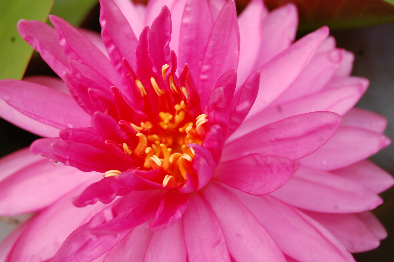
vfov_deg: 16.5
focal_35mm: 82
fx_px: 902
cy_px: 131
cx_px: 197
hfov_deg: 24.6
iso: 200
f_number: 6.3
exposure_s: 1/160
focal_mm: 55
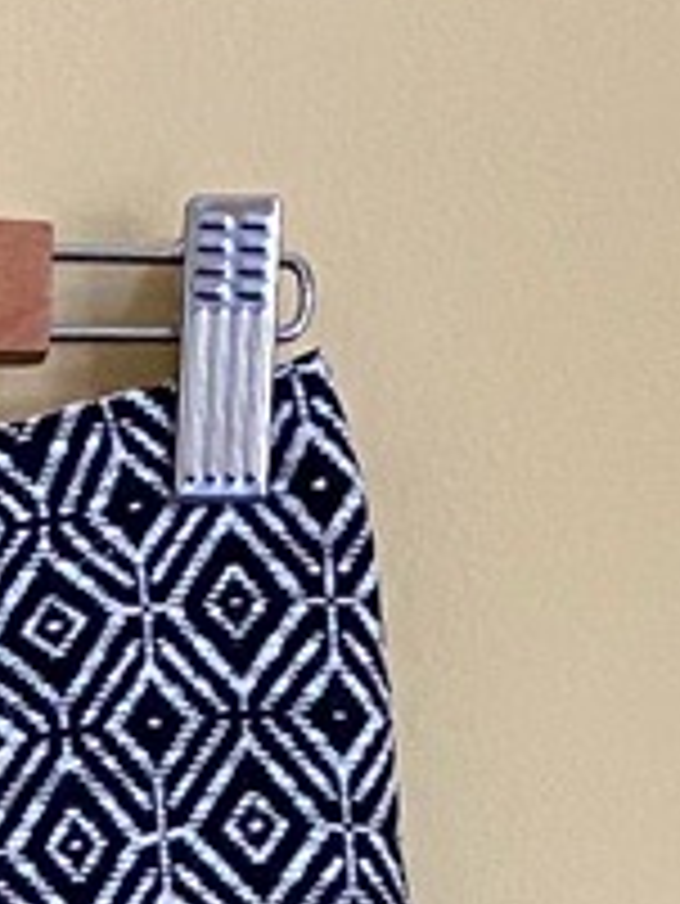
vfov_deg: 7.6
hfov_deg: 7.0
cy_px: 3243
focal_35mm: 207
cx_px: -509
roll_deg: -0.3
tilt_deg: -12.1
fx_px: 5416
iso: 125
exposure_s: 1/72
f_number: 1.8
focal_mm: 4.25
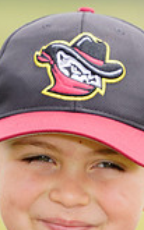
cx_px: 75
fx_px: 6429
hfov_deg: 1.3
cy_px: 385
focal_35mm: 1023
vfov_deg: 2.1
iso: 100
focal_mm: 285
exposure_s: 1/250
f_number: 6.3
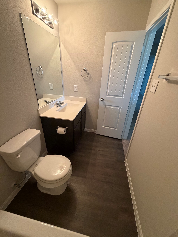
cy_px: 118
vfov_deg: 102.1
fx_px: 96
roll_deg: -3.4
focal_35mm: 14
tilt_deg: -25.8
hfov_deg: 85.7
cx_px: 89
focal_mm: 2.22
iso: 500
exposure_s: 1/60
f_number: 2.2
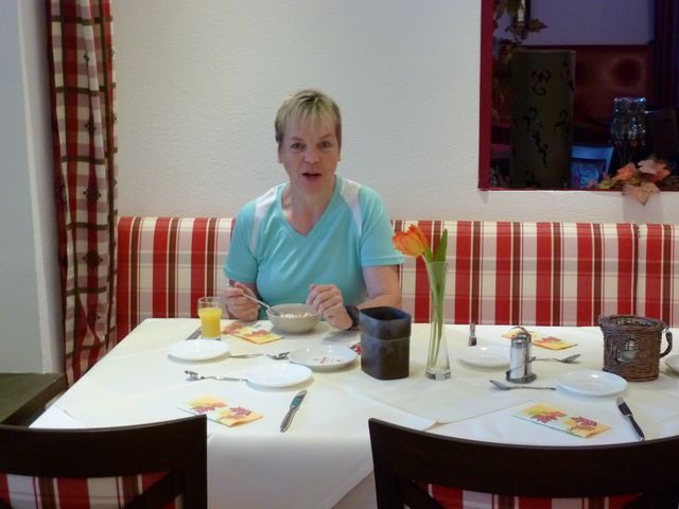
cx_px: 340
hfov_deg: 36.8
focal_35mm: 52
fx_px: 1020
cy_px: 254
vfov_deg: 28.0
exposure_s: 1/10
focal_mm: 8.5
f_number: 3.8
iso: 400
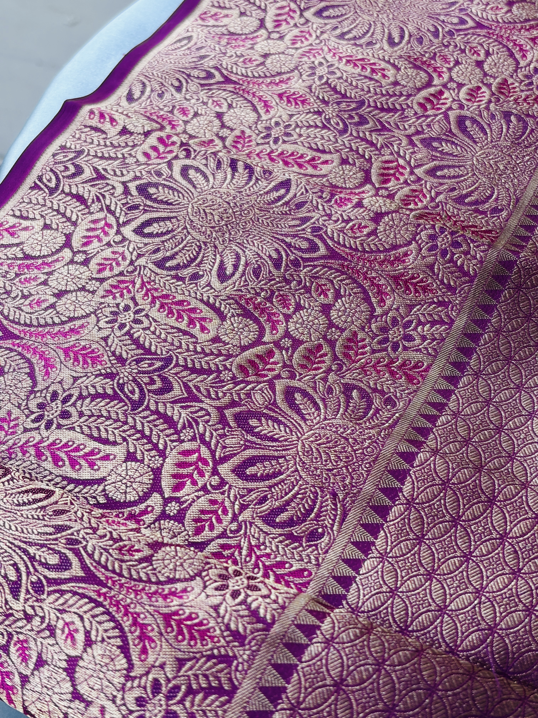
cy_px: 359
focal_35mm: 52
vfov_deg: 36.8
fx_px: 1078
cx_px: 269
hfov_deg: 28.0
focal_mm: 5.96
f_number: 1.6
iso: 40
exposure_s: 1/395
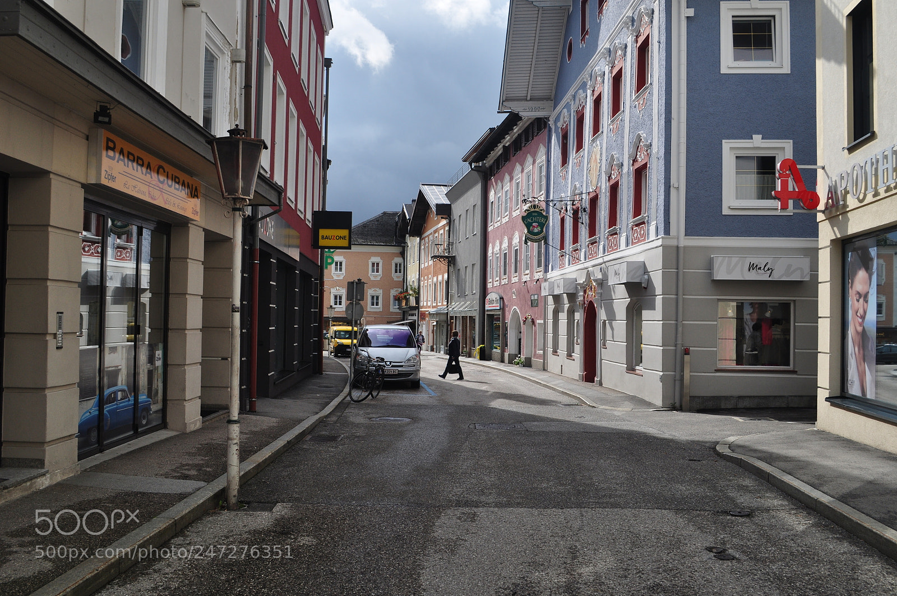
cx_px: 448
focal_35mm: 33
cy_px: 298
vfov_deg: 39.9
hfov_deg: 57.3
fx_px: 821
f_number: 9
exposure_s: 1/125
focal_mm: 22
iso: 200
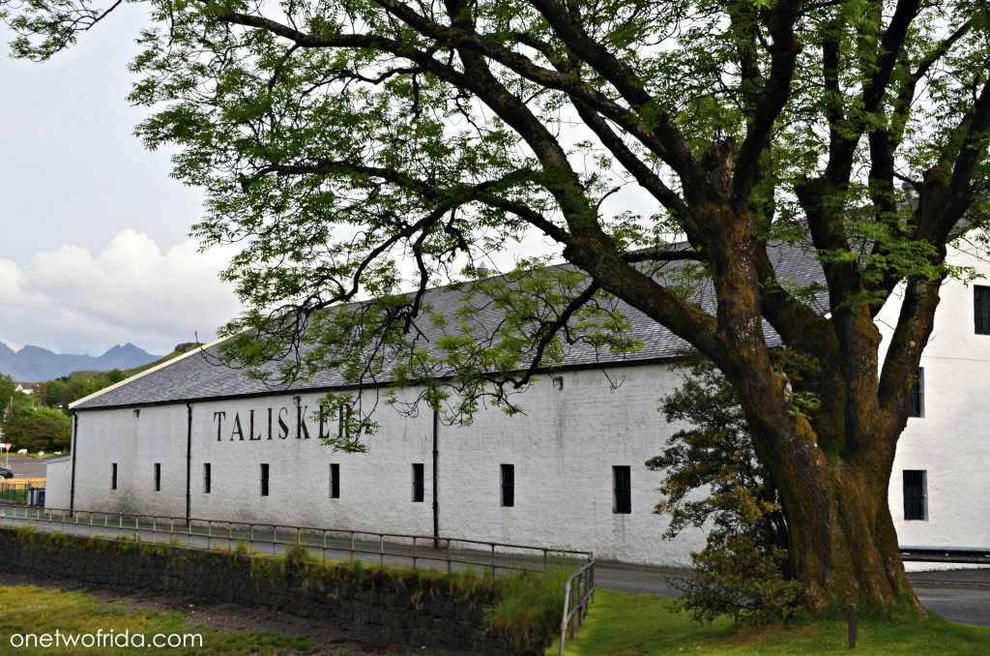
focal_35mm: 57
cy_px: 328
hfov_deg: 35.1
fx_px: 1564
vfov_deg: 23.7
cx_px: 495
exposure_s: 1/250
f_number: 10
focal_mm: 38
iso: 250
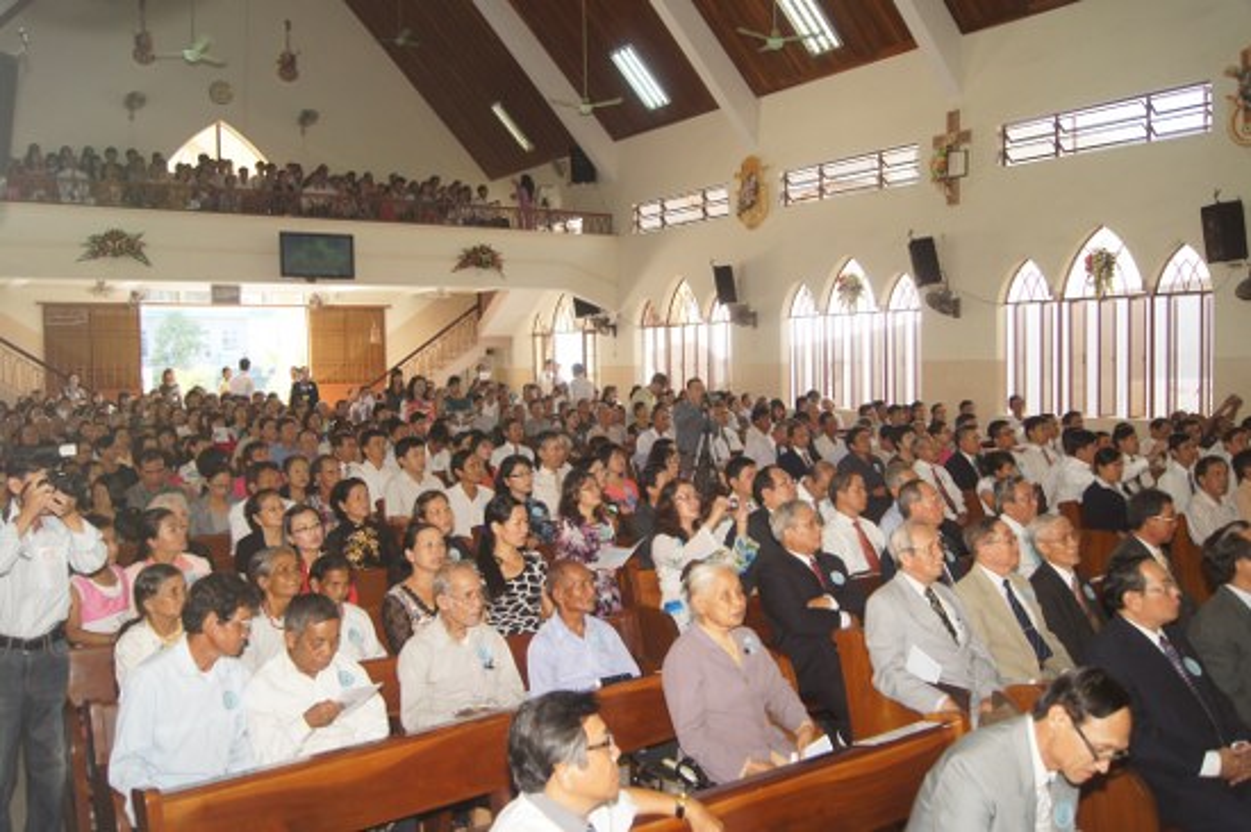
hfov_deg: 62.0
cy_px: 416
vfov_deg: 43.6
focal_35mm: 30
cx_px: 626
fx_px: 1042
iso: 400
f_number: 4
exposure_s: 1/160
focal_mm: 20
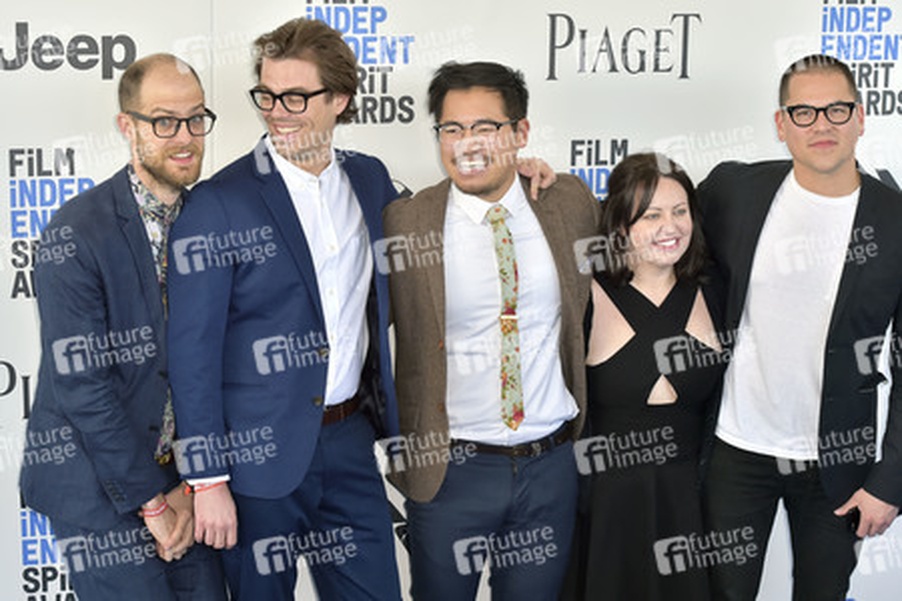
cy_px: 300
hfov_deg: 28.8
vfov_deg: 19.5
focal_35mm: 70
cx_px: 451
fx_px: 1754
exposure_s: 1/320
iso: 500
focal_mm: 70
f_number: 6.3
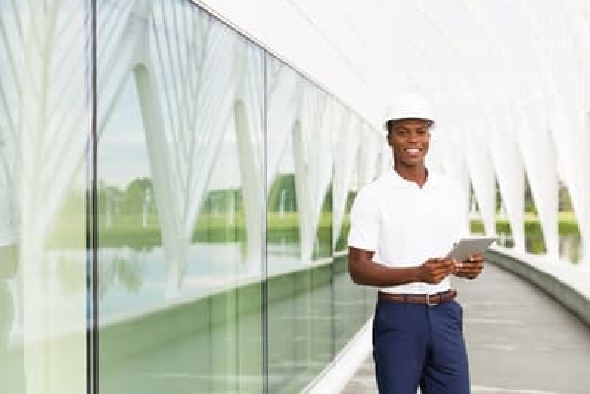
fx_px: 820
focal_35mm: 50
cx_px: 295
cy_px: 197
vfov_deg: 27.0
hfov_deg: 39.6
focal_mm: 50
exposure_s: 1/800
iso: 250
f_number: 2.8
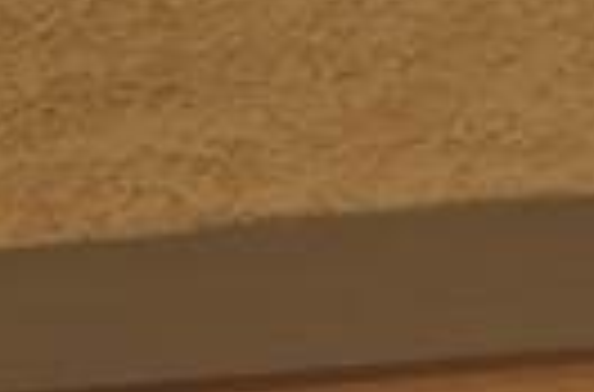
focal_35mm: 175
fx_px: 2877
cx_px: 342
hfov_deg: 11.8
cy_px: -376
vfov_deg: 7.5
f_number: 6.3
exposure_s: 1/100
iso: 200
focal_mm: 24
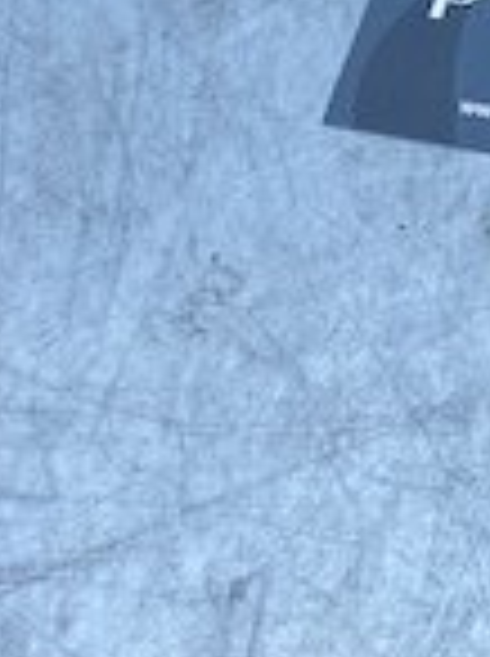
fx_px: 2158
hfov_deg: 11.7
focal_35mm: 114
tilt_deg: -47.5
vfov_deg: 14.7
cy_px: -585
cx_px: 971
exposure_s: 1/919
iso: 32
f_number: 1.8
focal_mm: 4.25
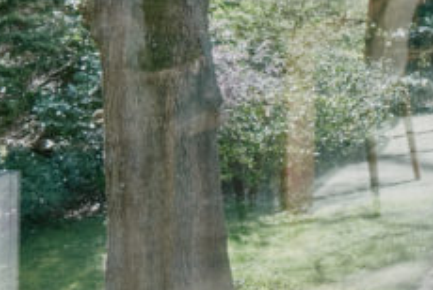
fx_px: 963
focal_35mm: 80
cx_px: 712
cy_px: -79
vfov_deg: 16.3
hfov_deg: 20.3
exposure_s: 1/320
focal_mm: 16
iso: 1600
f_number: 6.4
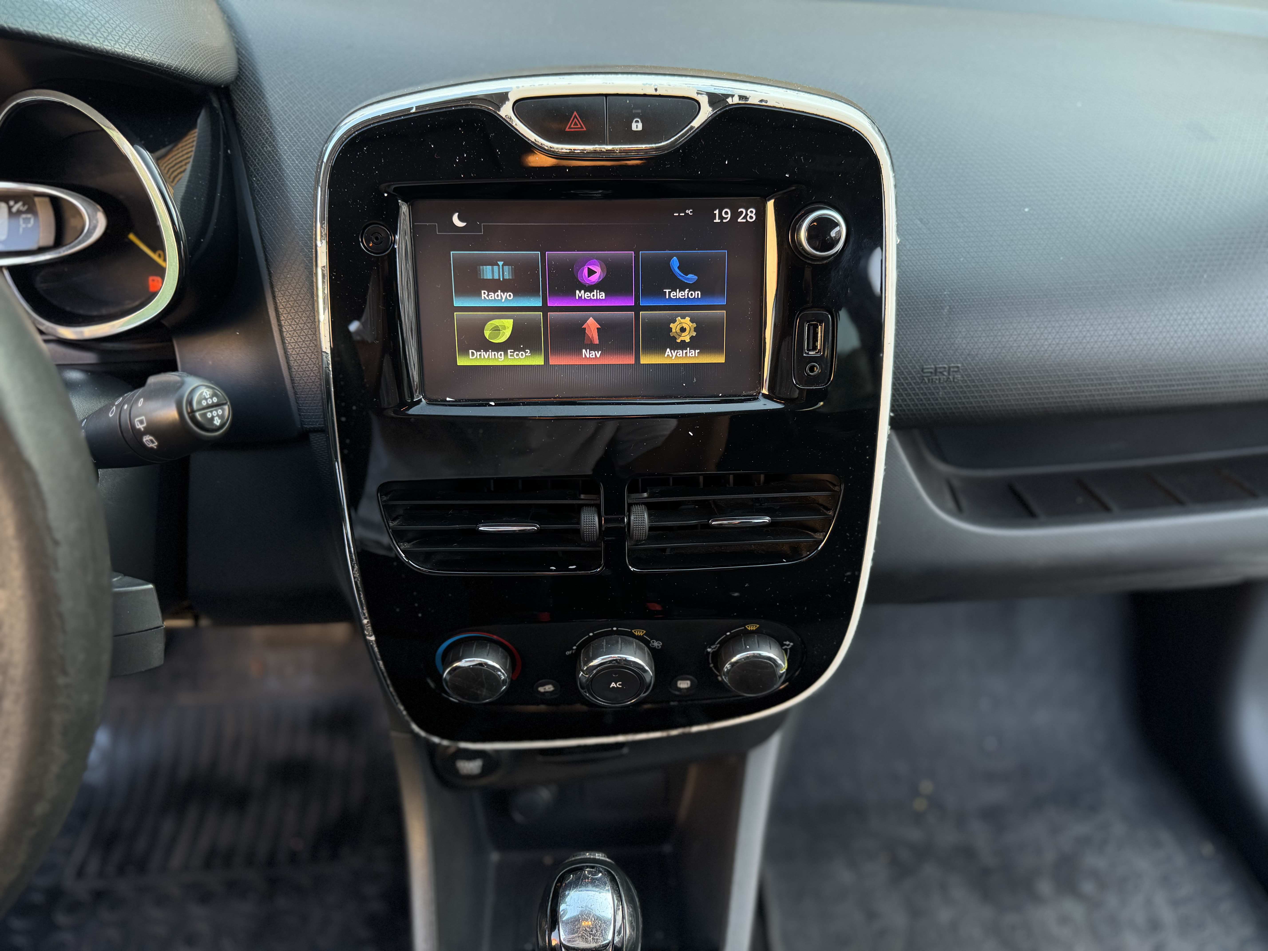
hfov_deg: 71.6
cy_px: 476
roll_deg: +0.9
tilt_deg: -39.1
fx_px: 879
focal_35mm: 24
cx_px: 634
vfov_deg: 56.8
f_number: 1.78
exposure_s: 1/121
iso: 200
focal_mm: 6.76
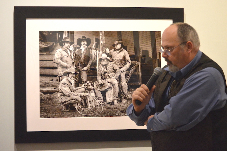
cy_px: 76
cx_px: 114
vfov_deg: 13.0
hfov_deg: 19.5
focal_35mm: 105
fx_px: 662
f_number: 4.2
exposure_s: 1/60
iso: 3200
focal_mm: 70
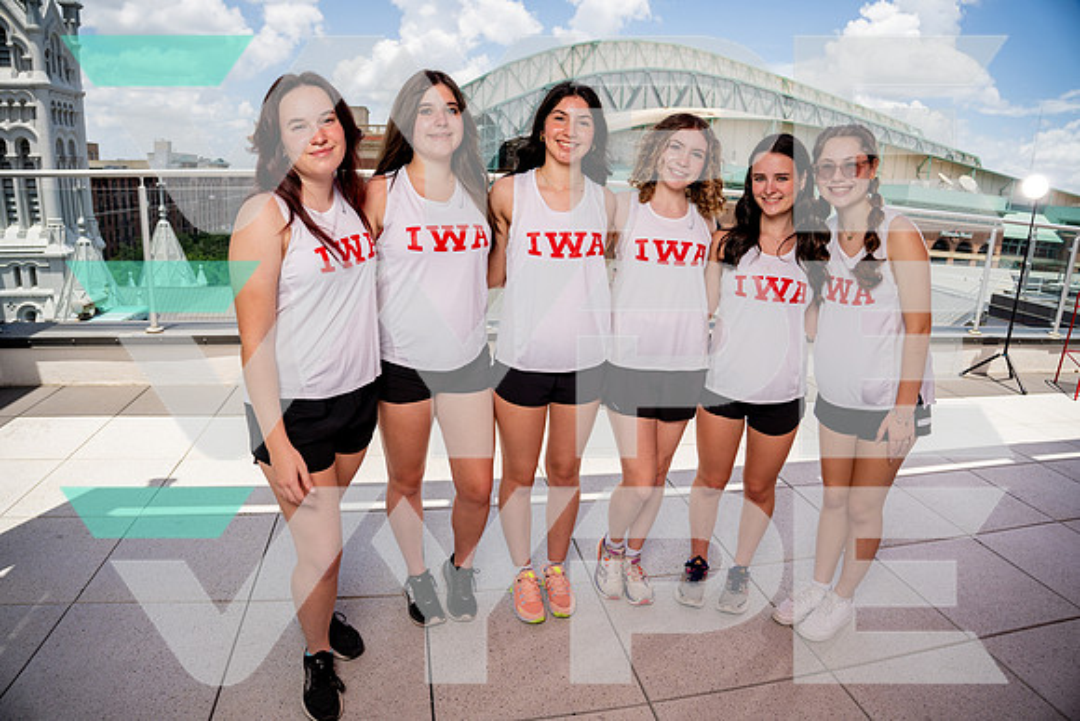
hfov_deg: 81.7
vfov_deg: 60.0
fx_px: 624
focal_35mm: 21
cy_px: 360
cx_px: 540
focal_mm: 20
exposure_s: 1/1250
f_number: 4
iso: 100
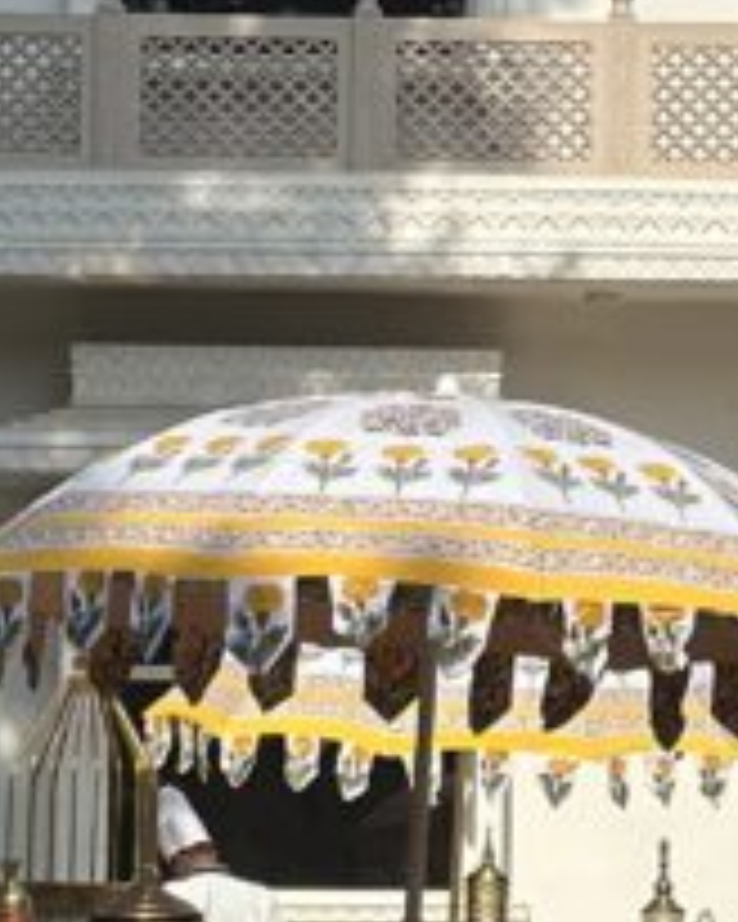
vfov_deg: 8.3
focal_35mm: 234
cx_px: 986
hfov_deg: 6.6
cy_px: 504
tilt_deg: +4.7
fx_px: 6389
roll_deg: -1.2
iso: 100
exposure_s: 1/15873
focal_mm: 6.86
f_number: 1.78
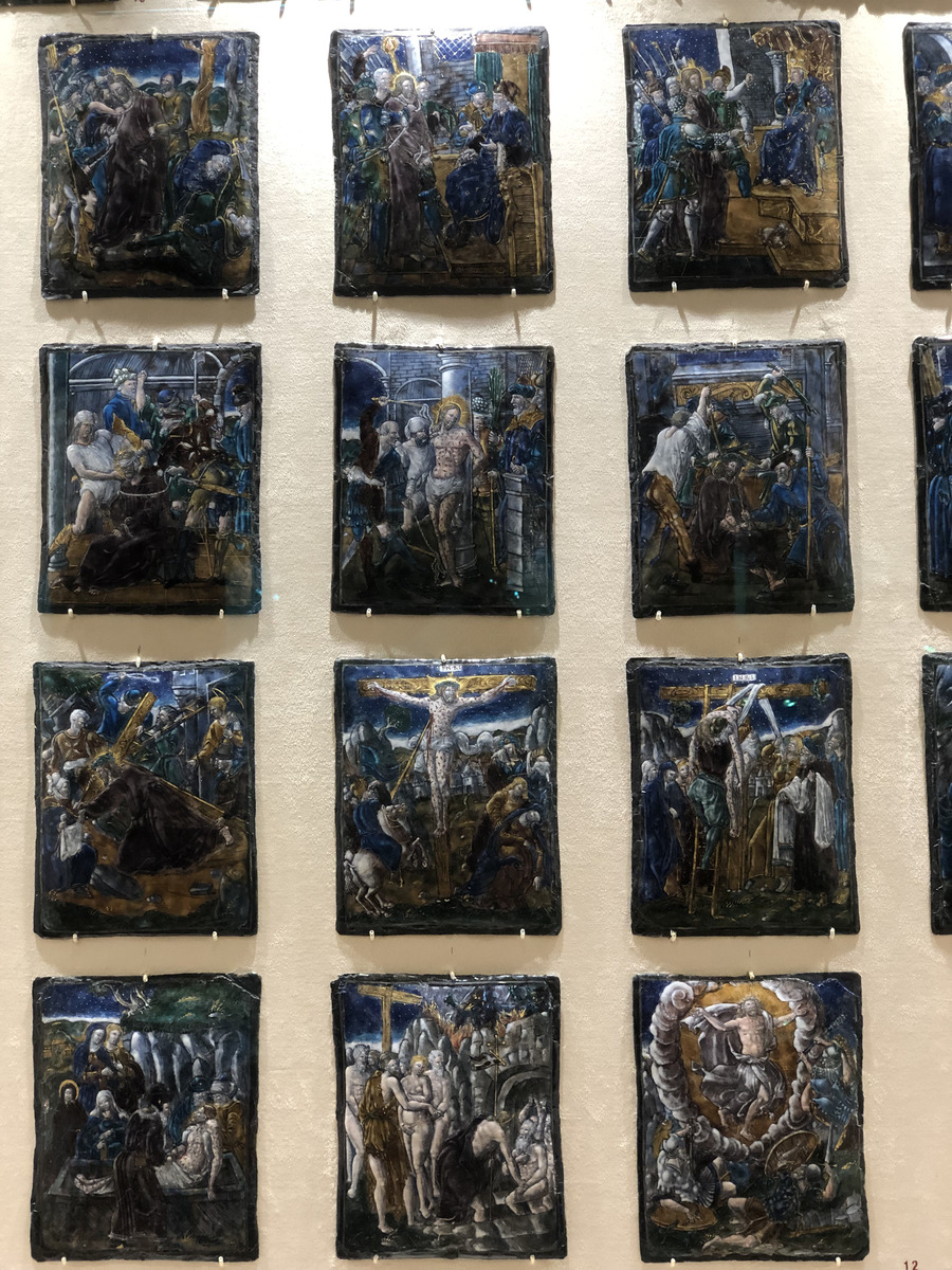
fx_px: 1907
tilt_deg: +4.9
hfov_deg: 28.0
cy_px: 635
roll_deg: +1.7
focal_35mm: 52
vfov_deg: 36.8
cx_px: 476
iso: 100
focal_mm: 6
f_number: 2.4
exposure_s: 1/33
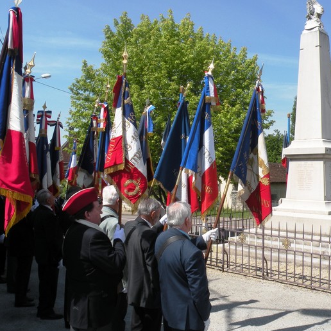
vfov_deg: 44.9
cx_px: 221
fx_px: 400
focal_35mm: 37
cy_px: 151
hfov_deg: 44.3
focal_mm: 4.7
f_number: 7.1
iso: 64
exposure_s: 1/259
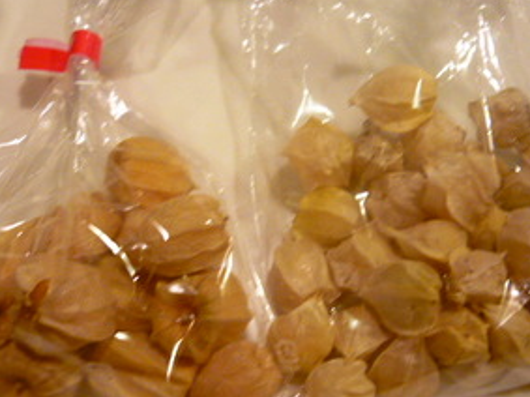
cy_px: 213
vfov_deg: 29.6
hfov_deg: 38.9
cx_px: 272
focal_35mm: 49
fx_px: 750
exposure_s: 1/10
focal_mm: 5.5
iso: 400
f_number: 2.8
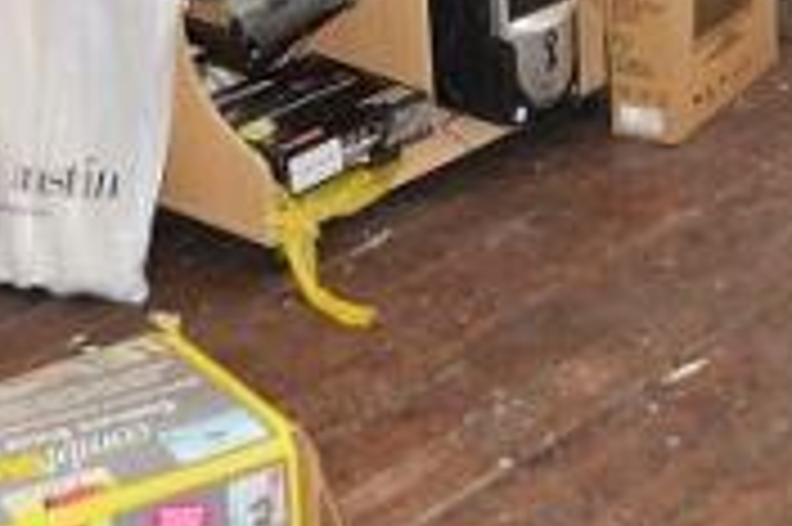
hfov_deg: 21.0
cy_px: -245
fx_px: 2085
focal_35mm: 95
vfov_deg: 13.6
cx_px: 716
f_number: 4.2
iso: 1000
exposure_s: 1/60
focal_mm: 17
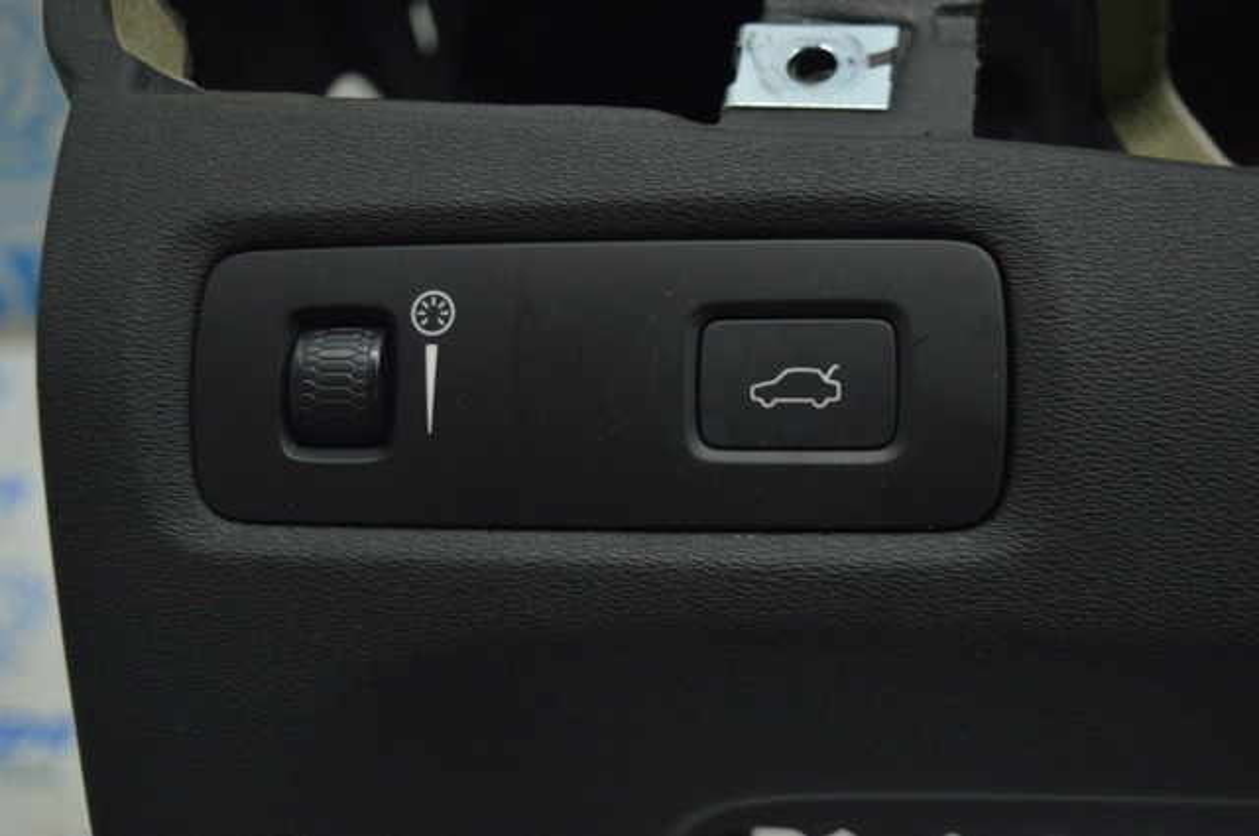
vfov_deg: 25.7
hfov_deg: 37.9
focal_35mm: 52
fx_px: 1834
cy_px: 418
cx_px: 630
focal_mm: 35
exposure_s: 1/40
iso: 400
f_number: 4.5
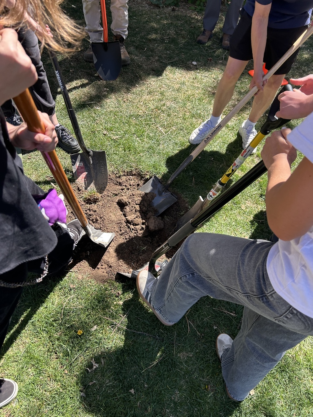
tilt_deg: -46.3
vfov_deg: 67.3
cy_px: 208
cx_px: 156
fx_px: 313
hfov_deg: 53.1
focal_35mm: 26
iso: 50
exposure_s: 1/924
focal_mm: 5.7
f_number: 1.5
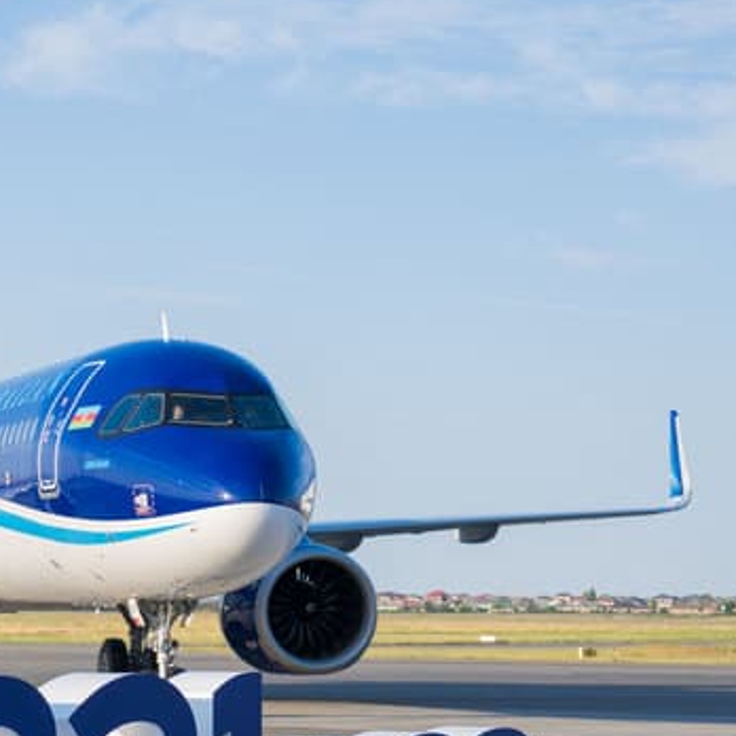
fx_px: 3079
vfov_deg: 13.6
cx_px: 18
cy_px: 604
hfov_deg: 13.5
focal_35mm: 128
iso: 200
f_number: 5
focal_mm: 56
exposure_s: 1/500
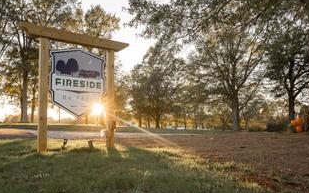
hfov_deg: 53.9
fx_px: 303
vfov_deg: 35.3
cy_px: 107
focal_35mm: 36
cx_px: 142
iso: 640
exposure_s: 1/250
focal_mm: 24
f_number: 6.3
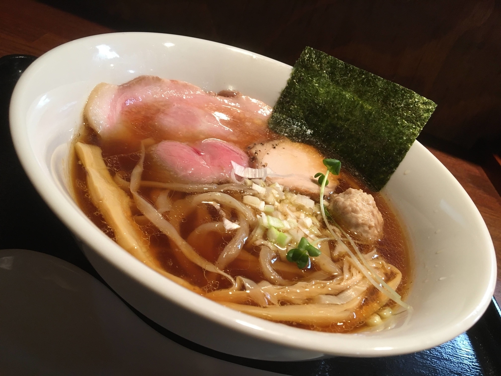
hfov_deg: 61.7
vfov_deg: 48.2
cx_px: 250
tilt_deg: -32.3
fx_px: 420
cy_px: 188
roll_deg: -23.2
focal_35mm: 29
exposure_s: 1/33
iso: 125
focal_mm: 4.15
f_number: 2.2
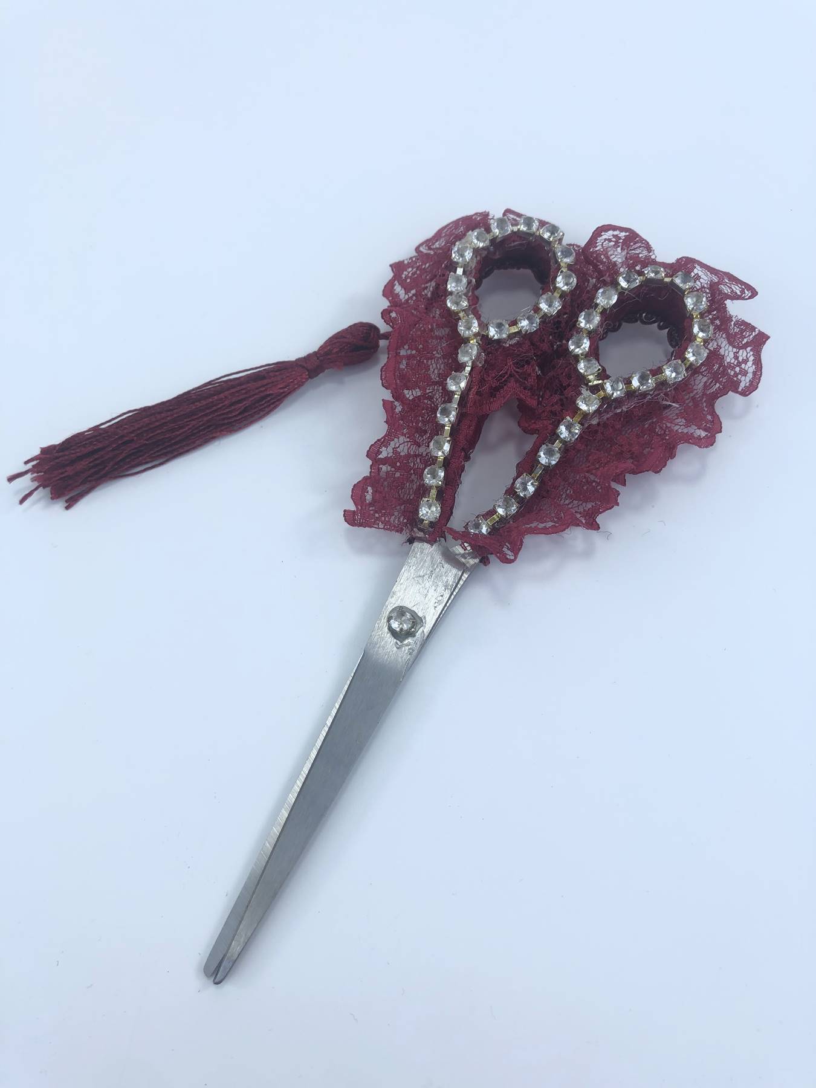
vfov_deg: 63.4
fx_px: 880
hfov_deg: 49.7
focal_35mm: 28
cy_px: 544
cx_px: 408
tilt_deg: -65.3
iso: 20
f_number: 1.8
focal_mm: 3.99
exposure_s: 1/270
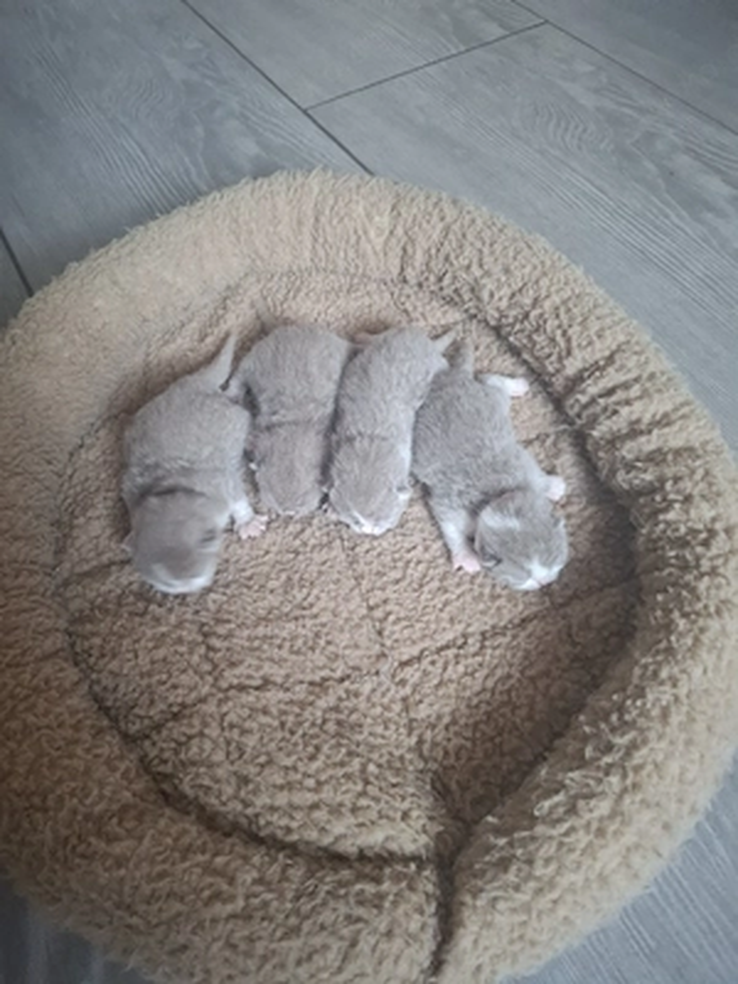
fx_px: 654
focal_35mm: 23
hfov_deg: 58.9
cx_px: 369
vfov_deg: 73.9
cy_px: 492
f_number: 1.8
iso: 250
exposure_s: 1/33
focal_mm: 5.54
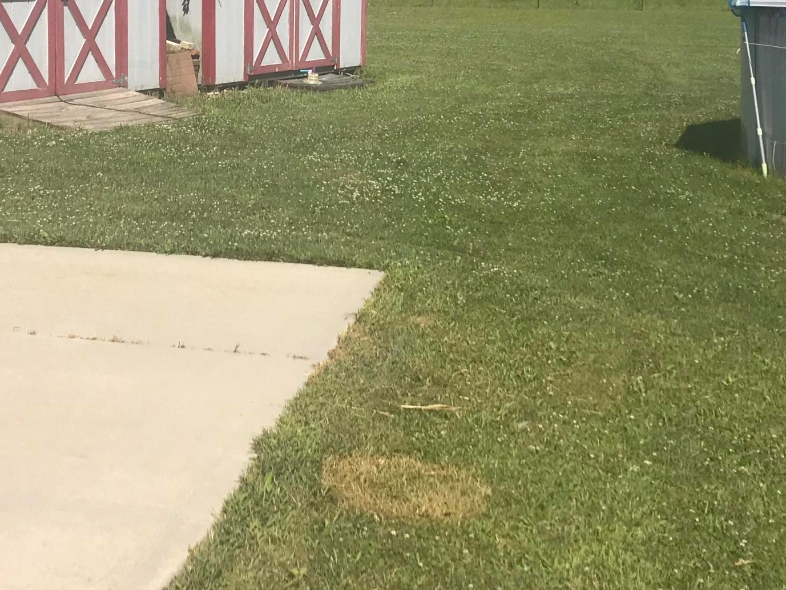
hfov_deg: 31.4
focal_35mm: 61
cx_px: 257
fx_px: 1385
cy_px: 95
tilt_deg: -4.6
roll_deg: -1.3
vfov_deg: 23.6
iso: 20
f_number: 1.8
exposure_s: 1/3690
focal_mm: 3.99
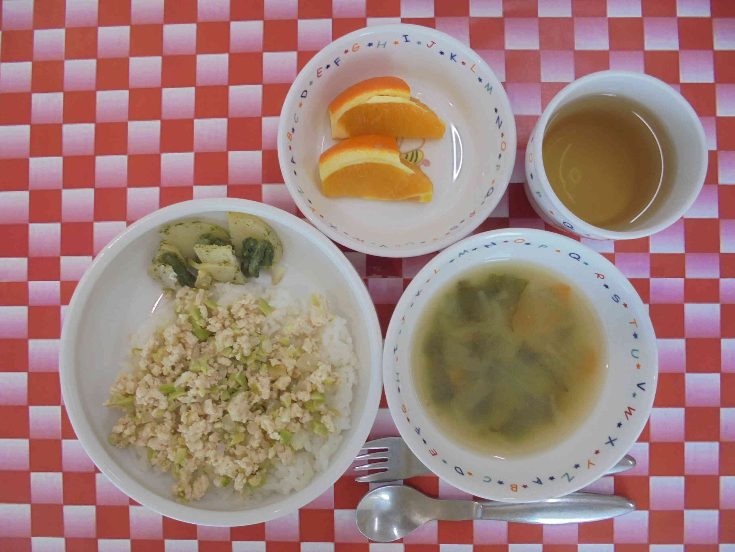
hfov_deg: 67.3
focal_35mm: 26
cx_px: 368
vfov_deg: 53.1
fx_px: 552
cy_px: 276
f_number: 3.5
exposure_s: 1/30
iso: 100
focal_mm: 4.6
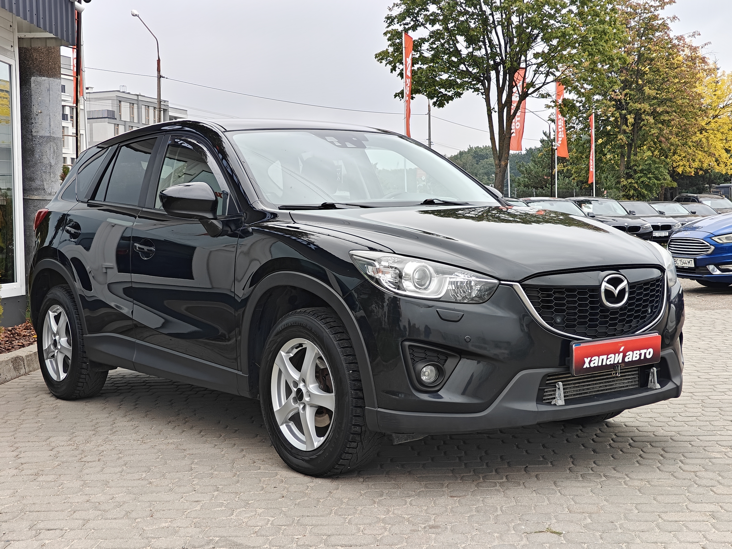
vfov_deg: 30.9
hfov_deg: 40.4
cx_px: 366
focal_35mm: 47
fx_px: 994
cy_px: 274
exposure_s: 1/392
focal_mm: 7.08
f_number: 2
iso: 50
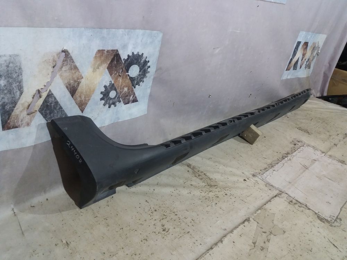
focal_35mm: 28
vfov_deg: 49.7
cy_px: 130
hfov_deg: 63.4
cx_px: 174
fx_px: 281
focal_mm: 3.7
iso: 160
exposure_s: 1/25
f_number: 1.9
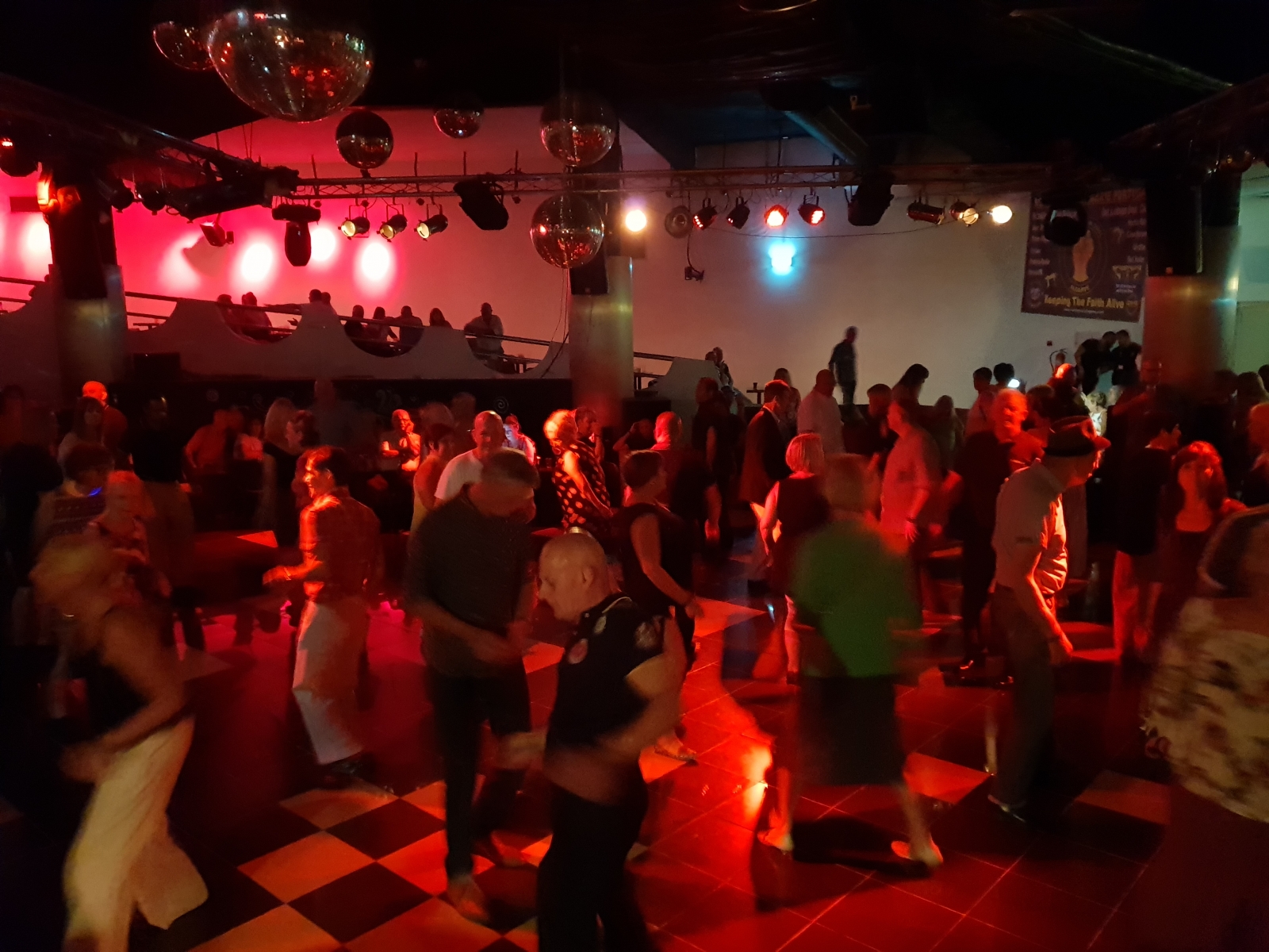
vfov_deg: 53.1
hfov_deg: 67.3
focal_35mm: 26
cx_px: 634
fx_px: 953
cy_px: 476
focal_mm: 4.3
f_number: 1.5
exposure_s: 1/10
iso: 800
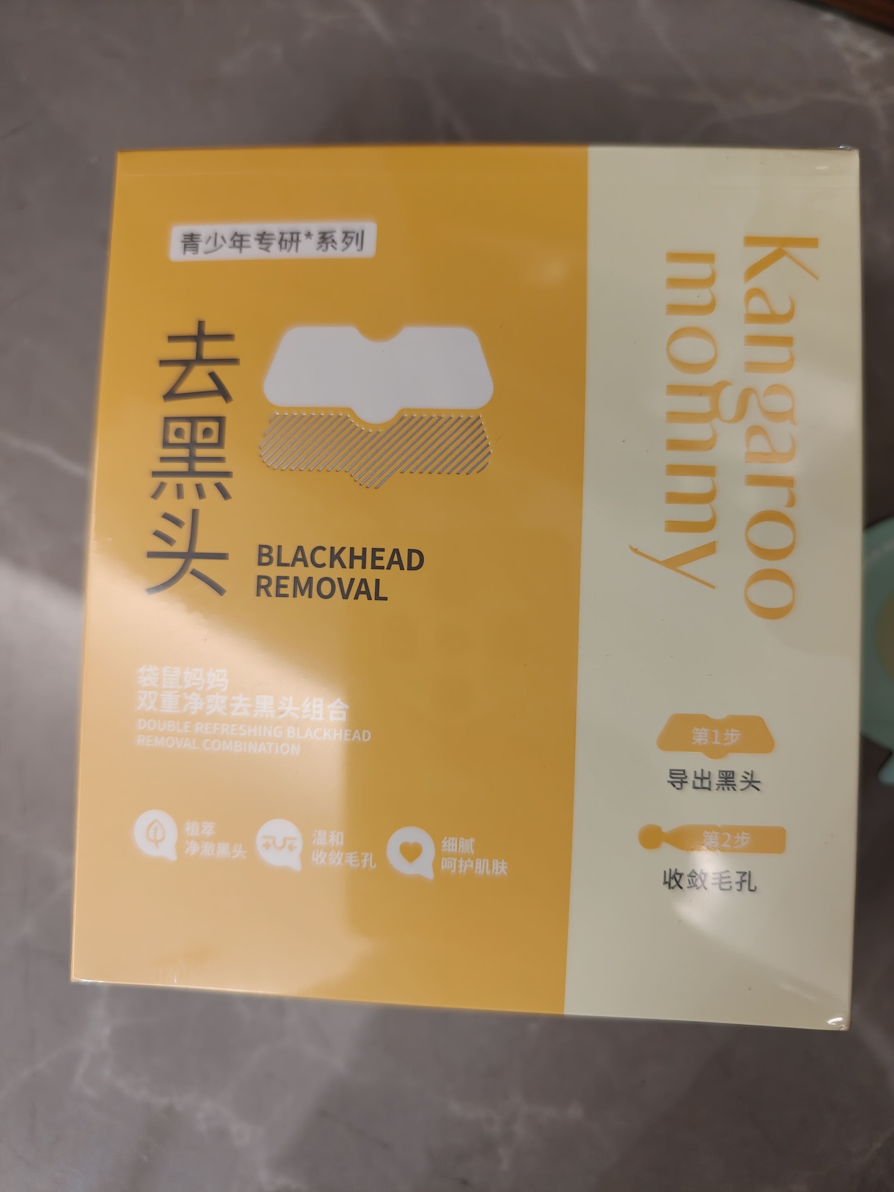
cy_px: 596
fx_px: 792
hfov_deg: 58.9
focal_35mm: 23
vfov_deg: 73.9
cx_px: 447
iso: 1000
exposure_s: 1/60
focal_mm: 8.67
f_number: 1.8
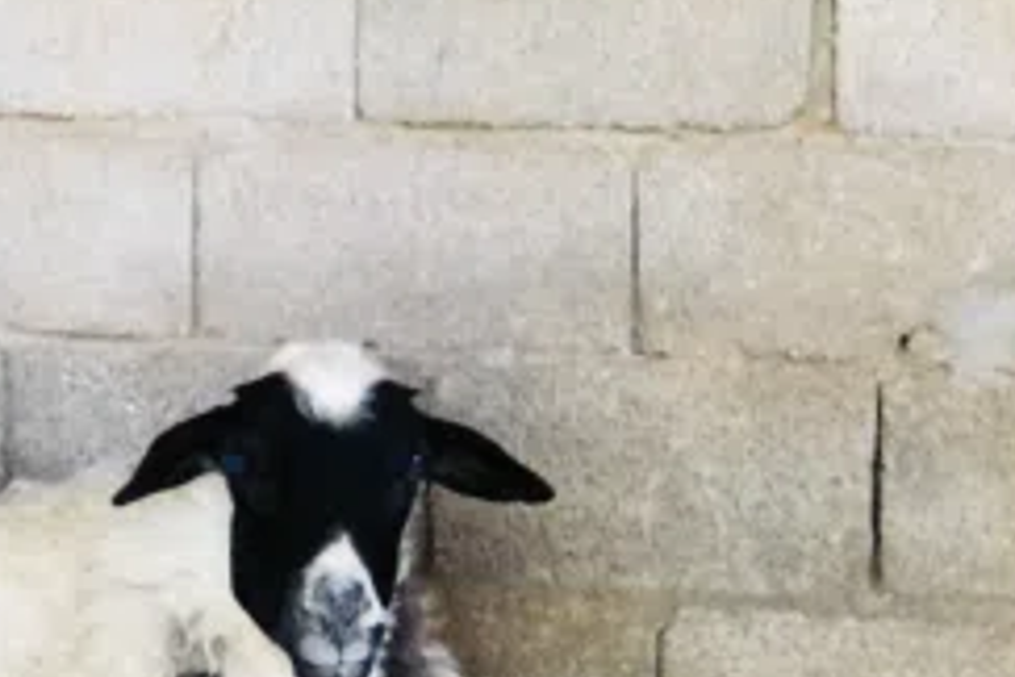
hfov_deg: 13.0
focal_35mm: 156
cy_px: 690
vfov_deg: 8.7
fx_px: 4398
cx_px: -42
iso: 200
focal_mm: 6.6
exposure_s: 1/30
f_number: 2.8
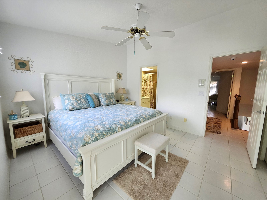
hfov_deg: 106.2
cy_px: 100
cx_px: 134
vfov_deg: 89.9
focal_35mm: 13
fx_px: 100
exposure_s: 1/60
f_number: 2.2
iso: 160
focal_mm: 1.74
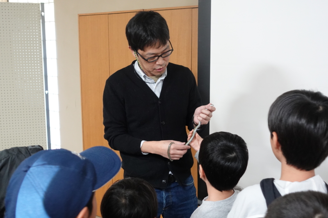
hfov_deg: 47.4
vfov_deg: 32.6
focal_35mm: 41
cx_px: 164
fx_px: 373
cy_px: 109
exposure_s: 1/50
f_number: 2.8
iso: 1250
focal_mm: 15.67
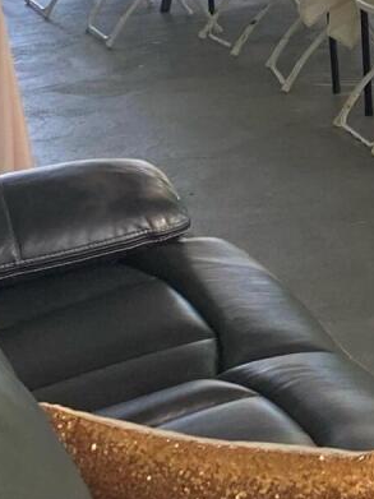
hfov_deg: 10.8
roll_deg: +3.3
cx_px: 532
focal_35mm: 133
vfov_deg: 14.5
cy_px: -37
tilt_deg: -10.0
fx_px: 1917
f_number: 1.8
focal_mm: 4.25
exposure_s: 1/121
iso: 80
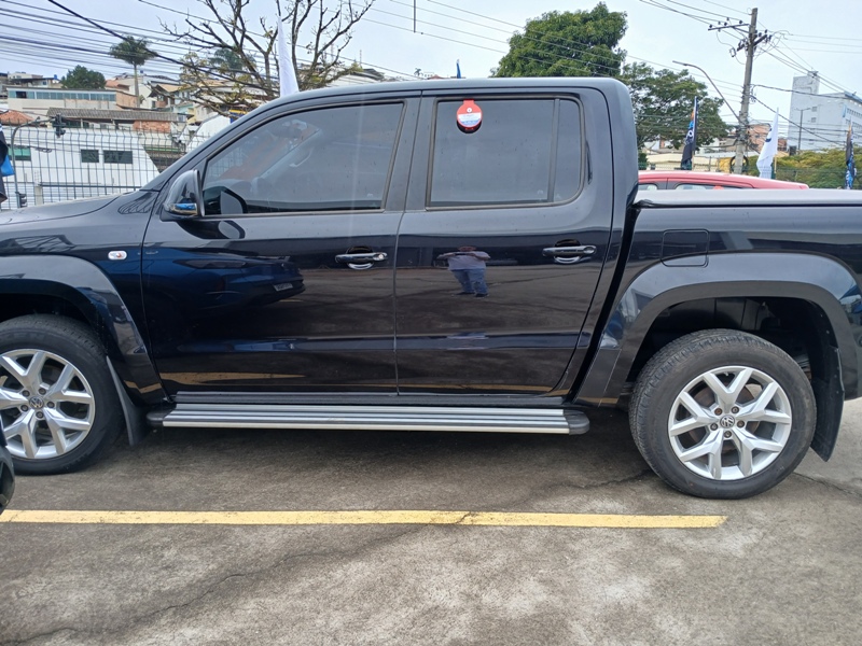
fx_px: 647
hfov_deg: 67.3
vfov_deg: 53.1
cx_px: 431
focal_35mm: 26
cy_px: 323
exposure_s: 1/120
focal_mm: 3.98
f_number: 1.8
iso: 32
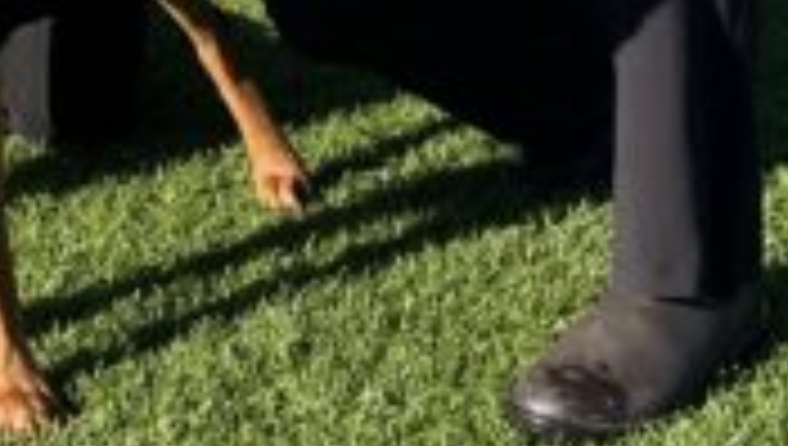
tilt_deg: -7.4
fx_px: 2594
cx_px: 32
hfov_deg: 17.0
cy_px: -288
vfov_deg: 9.5
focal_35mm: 124
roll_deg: +2.4
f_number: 1.6
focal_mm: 5.1
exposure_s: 1/2024
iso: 50
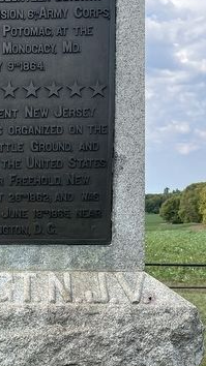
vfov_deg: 32.1
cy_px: 282
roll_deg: -0.8
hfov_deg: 18.4
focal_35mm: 64
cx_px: 3
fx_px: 622
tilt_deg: -6.8
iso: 50
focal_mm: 5.1
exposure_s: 1/1355
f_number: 1.6
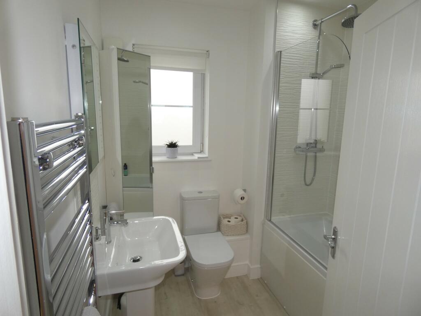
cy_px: 158
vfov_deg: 66.0
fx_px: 243
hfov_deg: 81.7
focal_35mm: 20
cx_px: 210
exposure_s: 1/60
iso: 160
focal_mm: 3.6
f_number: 2.8
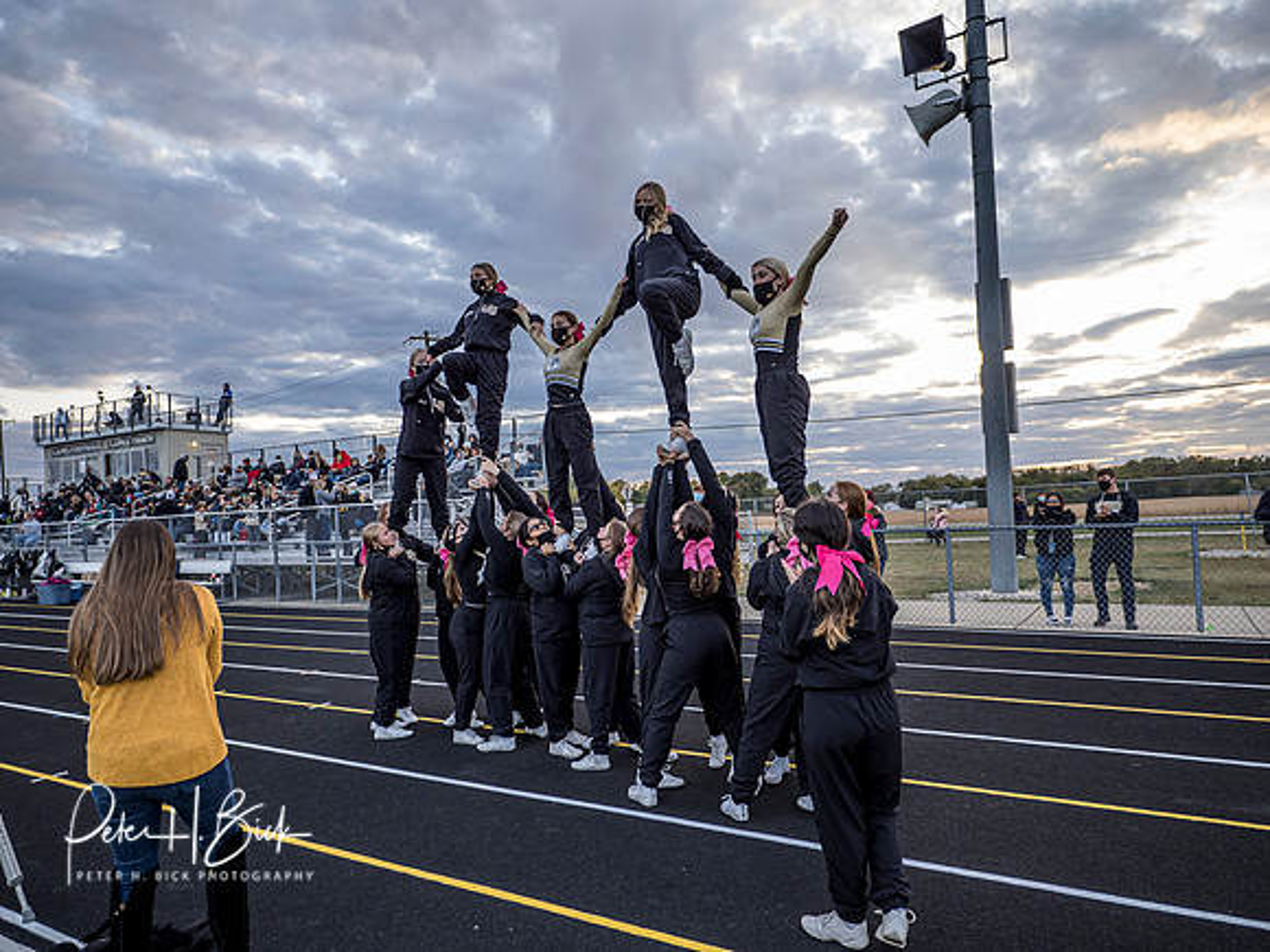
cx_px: 635
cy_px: 476
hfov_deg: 71.6
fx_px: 881
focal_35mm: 24
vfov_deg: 56.8
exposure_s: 1/640
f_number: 1.7
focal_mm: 12
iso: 100
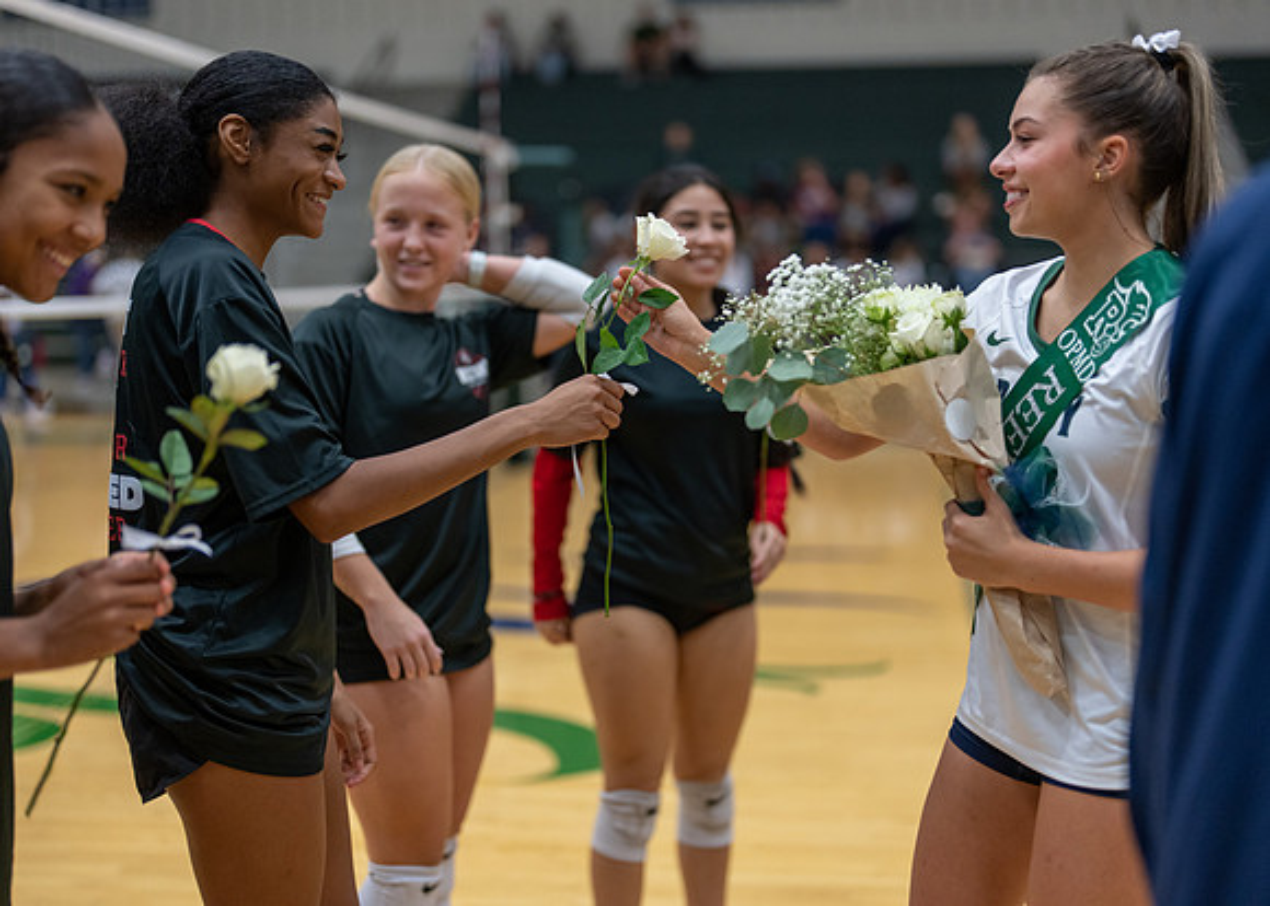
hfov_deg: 37.2
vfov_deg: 27.0
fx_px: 1889
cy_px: 453
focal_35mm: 52
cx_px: 635
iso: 1000
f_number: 1.2
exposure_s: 1/1000
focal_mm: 50
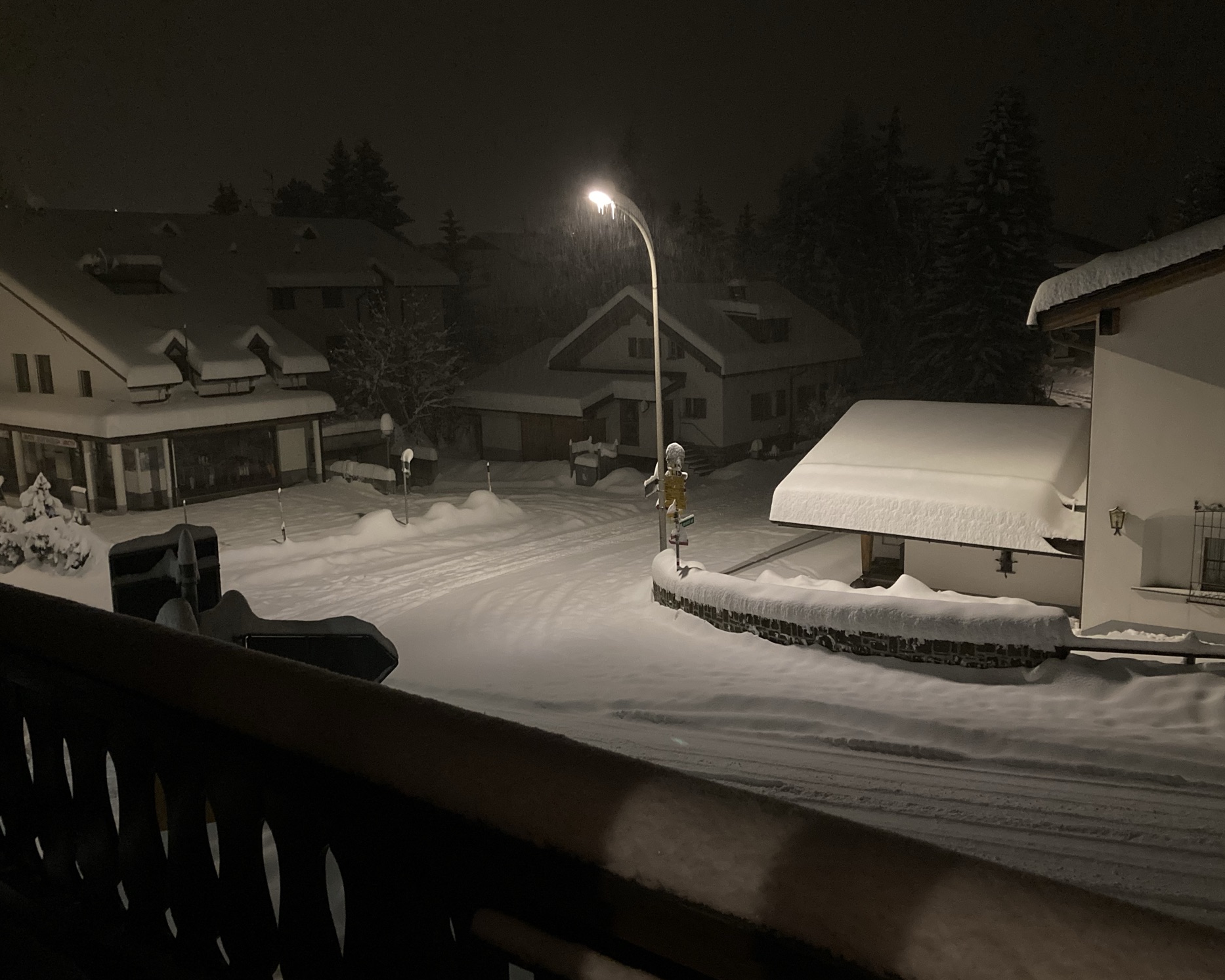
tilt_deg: -9.8
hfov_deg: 58.7
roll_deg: +0.7
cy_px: 488
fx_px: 1088
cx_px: 640
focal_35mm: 30
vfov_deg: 48.5
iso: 800
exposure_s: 1/15
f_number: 1.8
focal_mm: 3.99
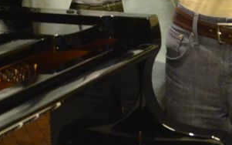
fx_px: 866
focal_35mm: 137
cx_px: 58
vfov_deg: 9.2
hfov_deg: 15.2
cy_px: -96
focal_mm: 18
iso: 3200
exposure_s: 1/60
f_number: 4
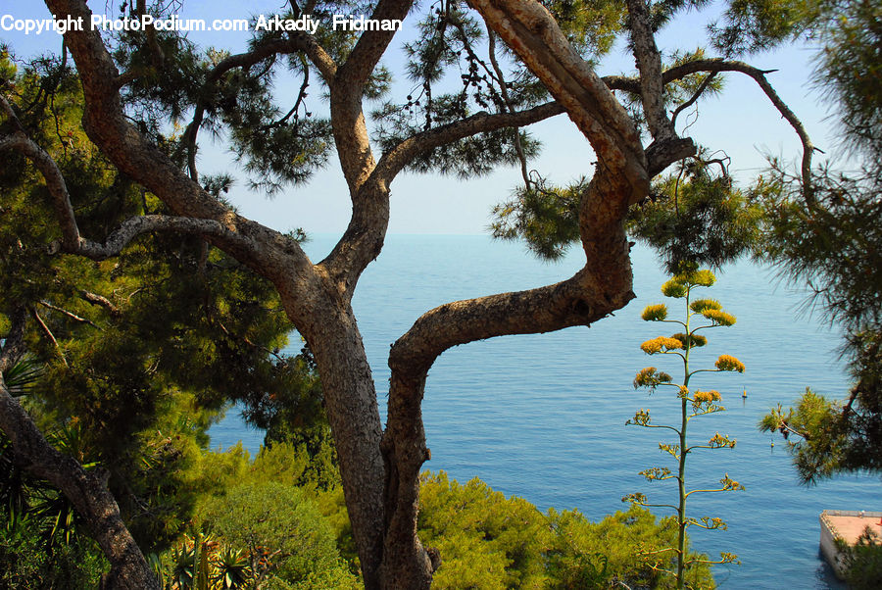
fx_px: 1030
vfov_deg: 32.0
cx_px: 441
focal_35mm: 42
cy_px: 295
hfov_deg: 46.4
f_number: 6.3
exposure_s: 1/1250
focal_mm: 28
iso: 400
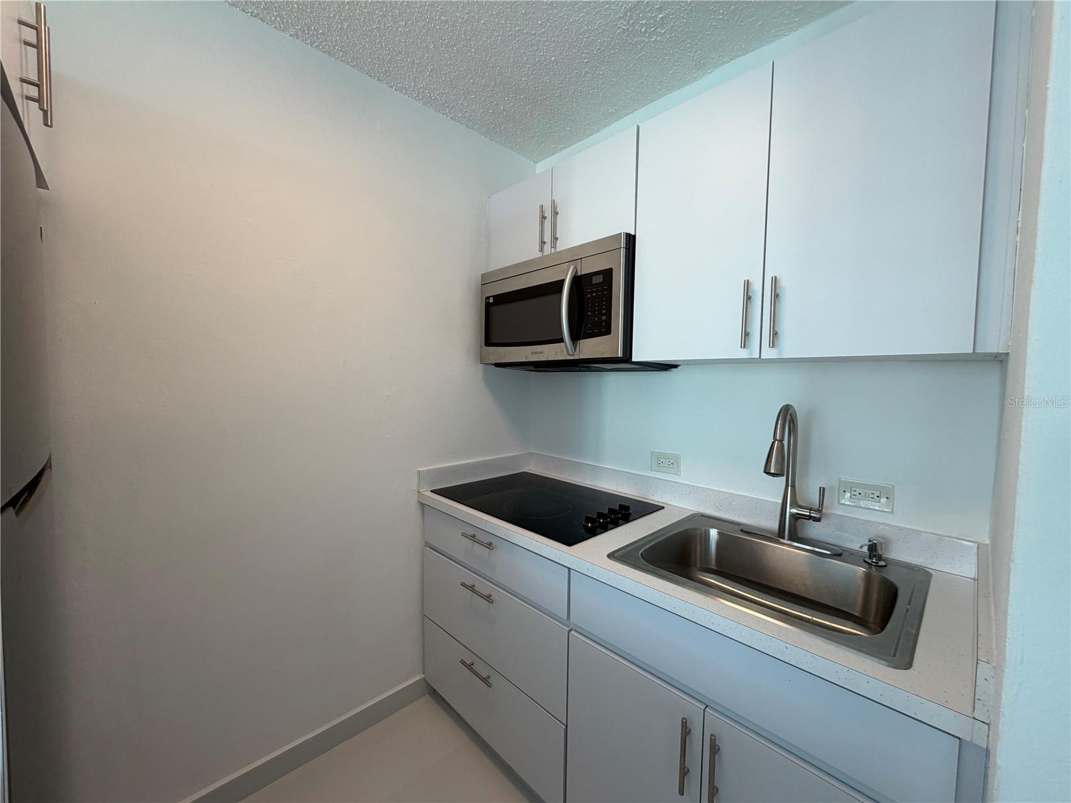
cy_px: 402
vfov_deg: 85.7
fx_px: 433
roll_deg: -1.0
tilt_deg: -1.6
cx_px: 536
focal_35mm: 14
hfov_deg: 102.1
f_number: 2.2
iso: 80
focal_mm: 2.22
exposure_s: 1/120
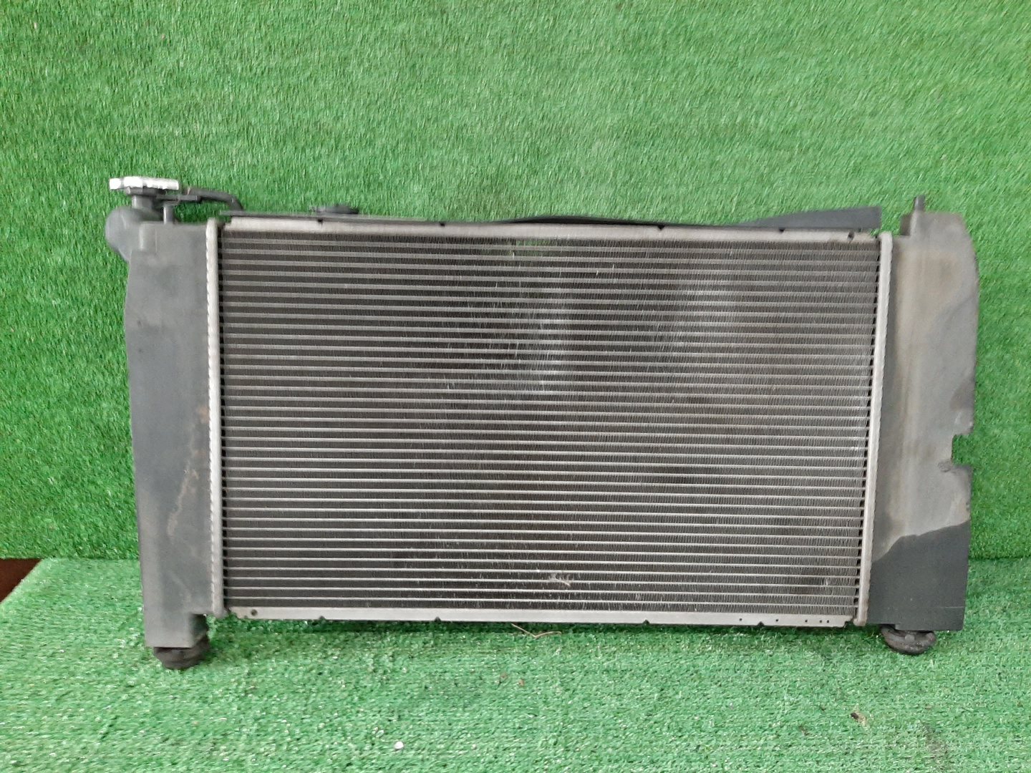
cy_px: 386
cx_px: 516
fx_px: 774
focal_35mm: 26
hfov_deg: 67.3
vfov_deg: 53.1
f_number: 1.7
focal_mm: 3.93
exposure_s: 1/25
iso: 359
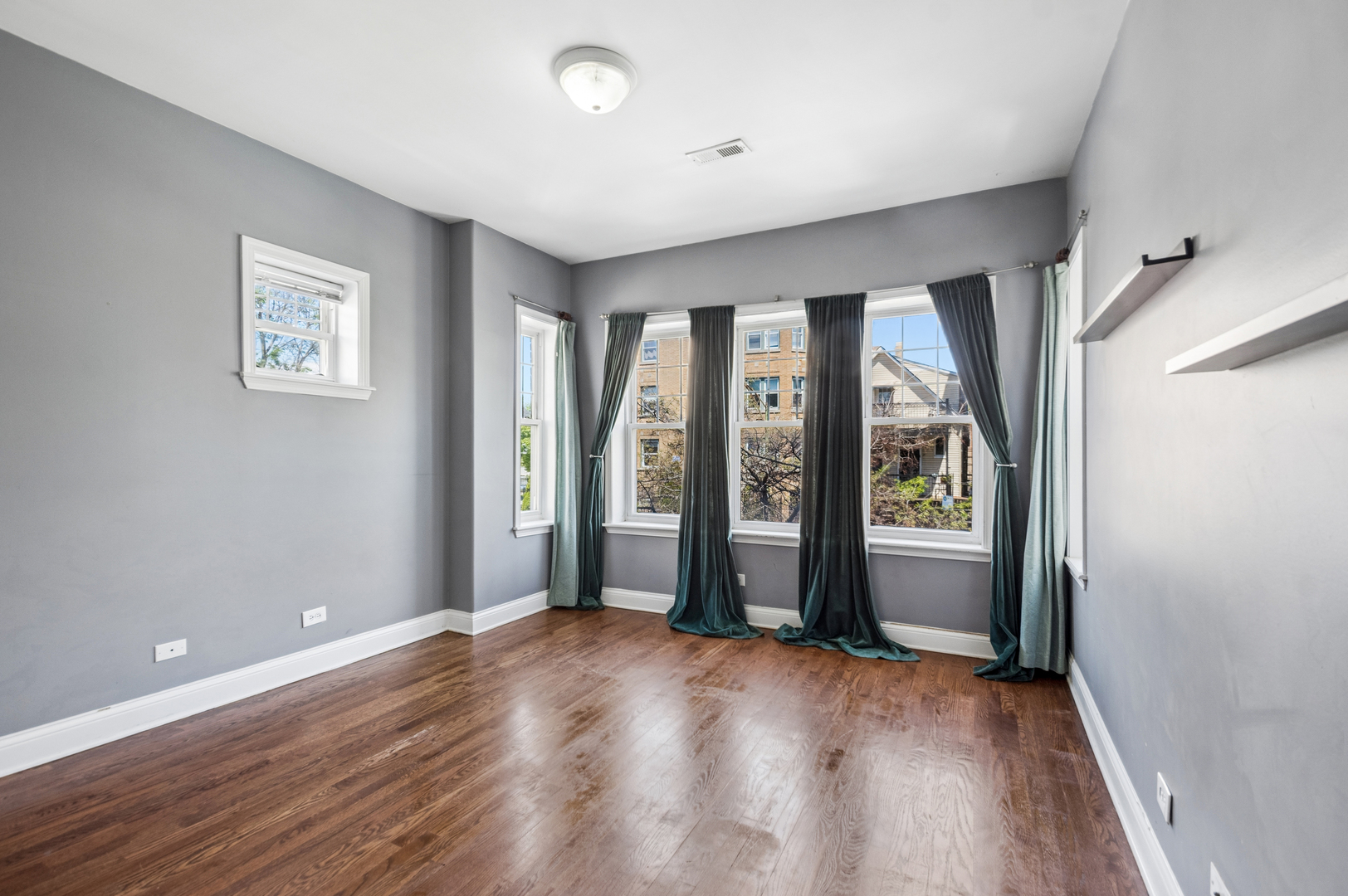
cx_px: 674
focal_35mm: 15
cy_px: 448
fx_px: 561
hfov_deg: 100.4
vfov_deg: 77.2
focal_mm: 10
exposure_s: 1/25
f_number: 8
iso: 400
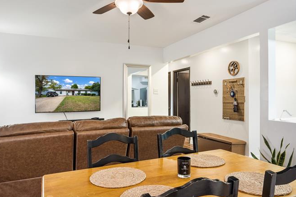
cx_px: 147
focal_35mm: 25
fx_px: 205
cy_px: 110
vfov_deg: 51.1
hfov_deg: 71.5
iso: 200
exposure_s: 1
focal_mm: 16
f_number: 7.1
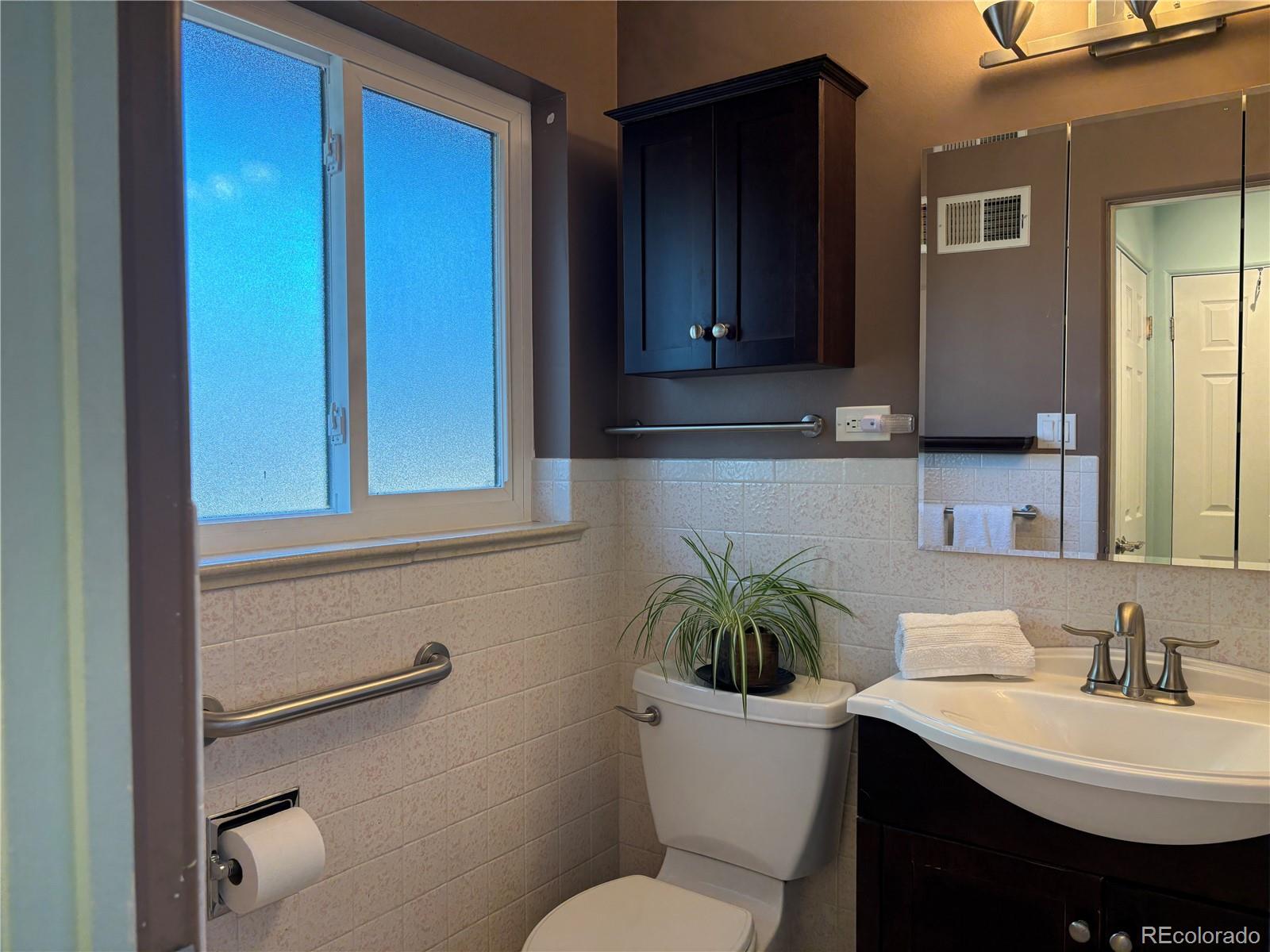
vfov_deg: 53.1
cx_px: 635
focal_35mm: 26
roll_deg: +0.4
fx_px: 954
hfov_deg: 67.3
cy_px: 476
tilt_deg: -2.5
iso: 80
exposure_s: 1/120
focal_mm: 5.96
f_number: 1.6
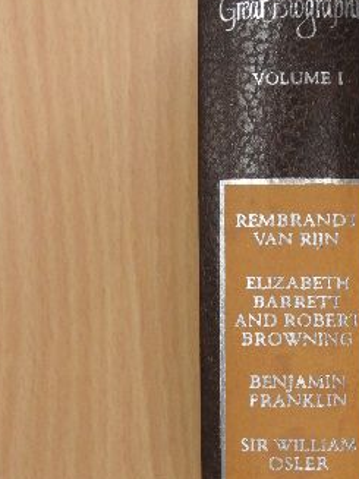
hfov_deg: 15.0
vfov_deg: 19.9
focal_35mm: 98
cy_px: 333
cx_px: 284
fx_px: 1356
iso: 400
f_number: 4
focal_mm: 9
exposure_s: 1/60
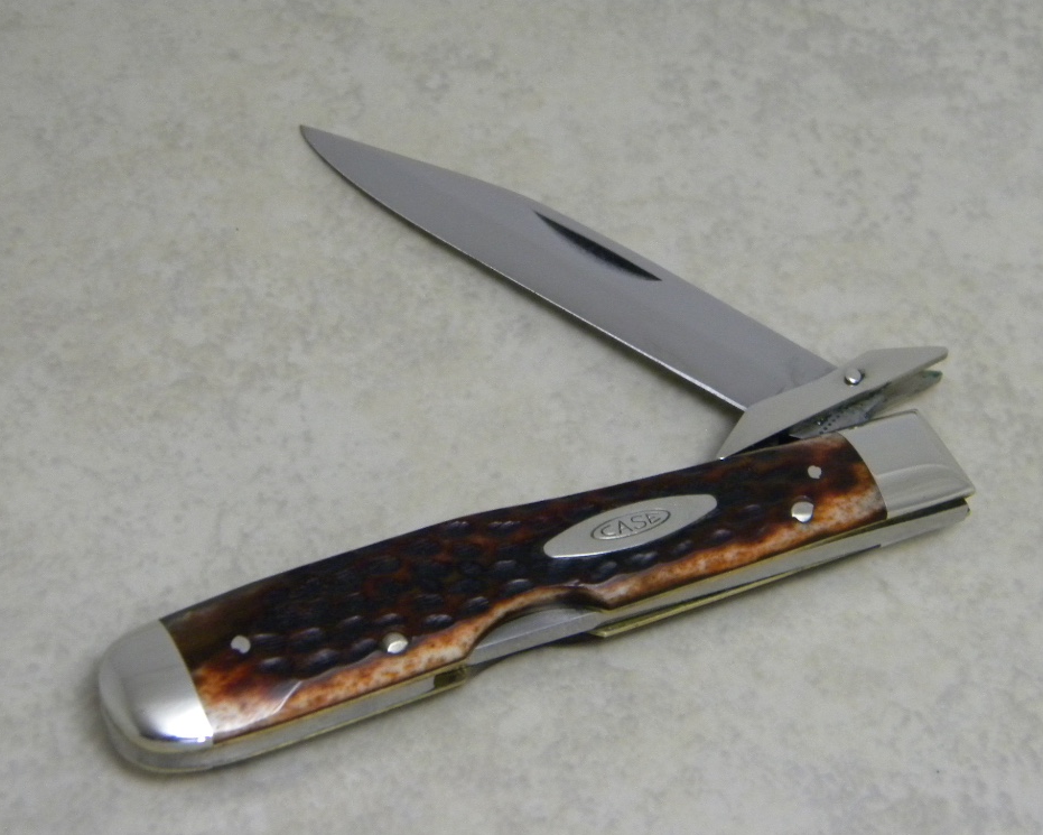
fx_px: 2686
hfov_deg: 22.0
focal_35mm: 87
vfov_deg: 17.7
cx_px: 529
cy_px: 419
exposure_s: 1/20.6
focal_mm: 15.1
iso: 400
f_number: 4.5
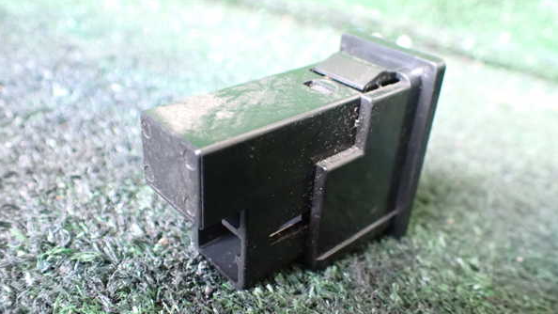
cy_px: 149
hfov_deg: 59.5
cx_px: 278
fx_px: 488
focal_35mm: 33
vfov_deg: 35.6
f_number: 2.3
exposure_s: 1/30
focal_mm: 5.4
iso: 1250
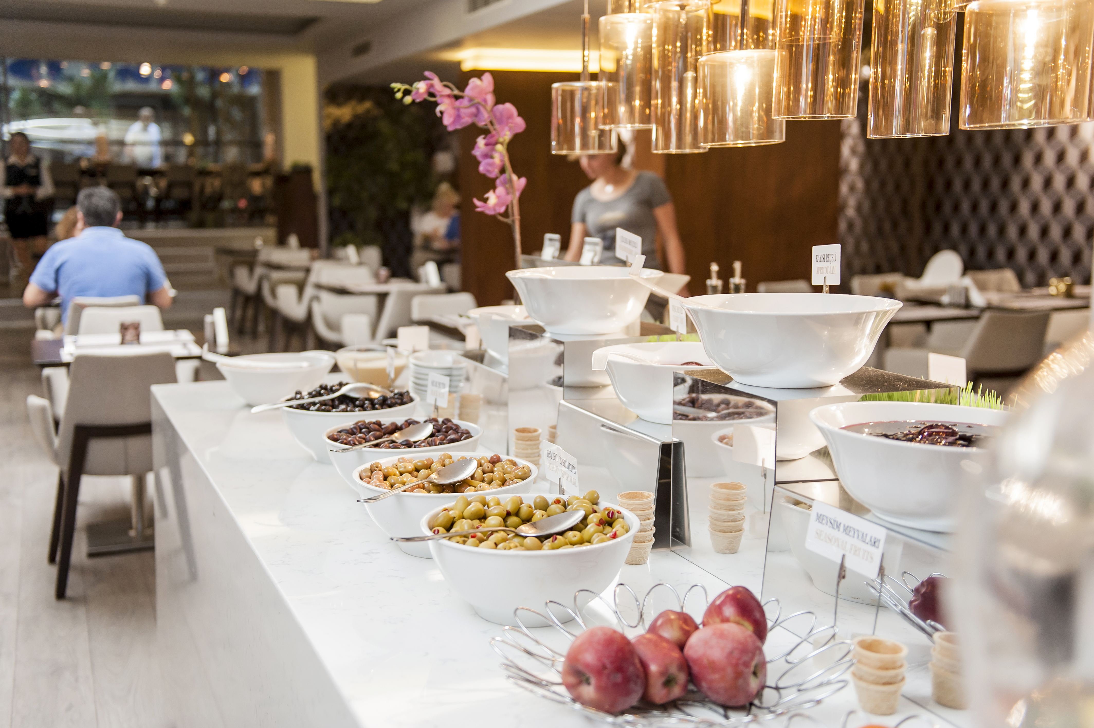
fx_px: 1154
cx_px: 547
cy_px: 364
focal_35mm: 38
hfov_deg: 50.7
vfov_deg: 35.0
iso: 500
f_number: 2.8
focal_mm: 38
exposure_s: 1/100
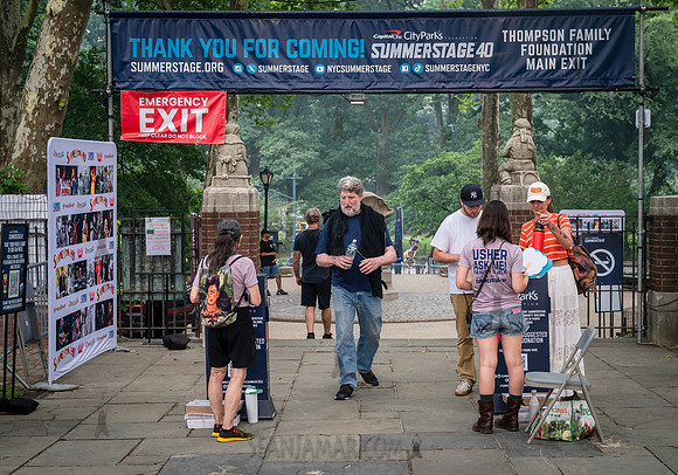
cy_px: 237
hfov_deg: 33.6
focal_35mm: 59
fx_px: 1123
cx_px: 322
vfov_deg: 23.9
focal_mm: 55
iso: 1000
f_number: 4.5
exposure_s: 1/640
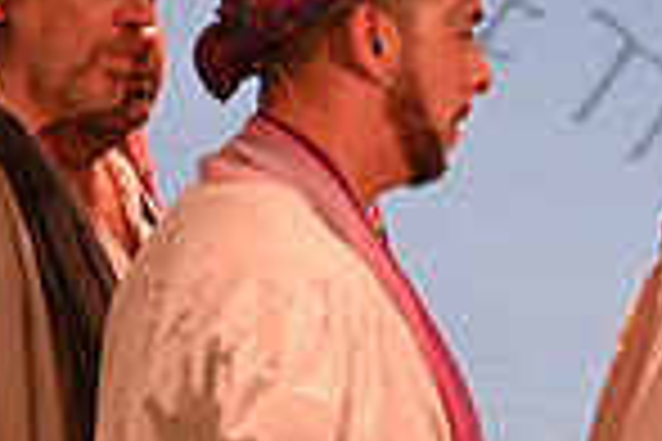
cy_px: 250
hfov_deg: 2.6
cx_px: 842
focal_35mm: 791
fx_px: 14544
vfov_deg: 1.7
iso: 640
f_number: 2.8
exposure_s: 1/80
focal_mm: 200
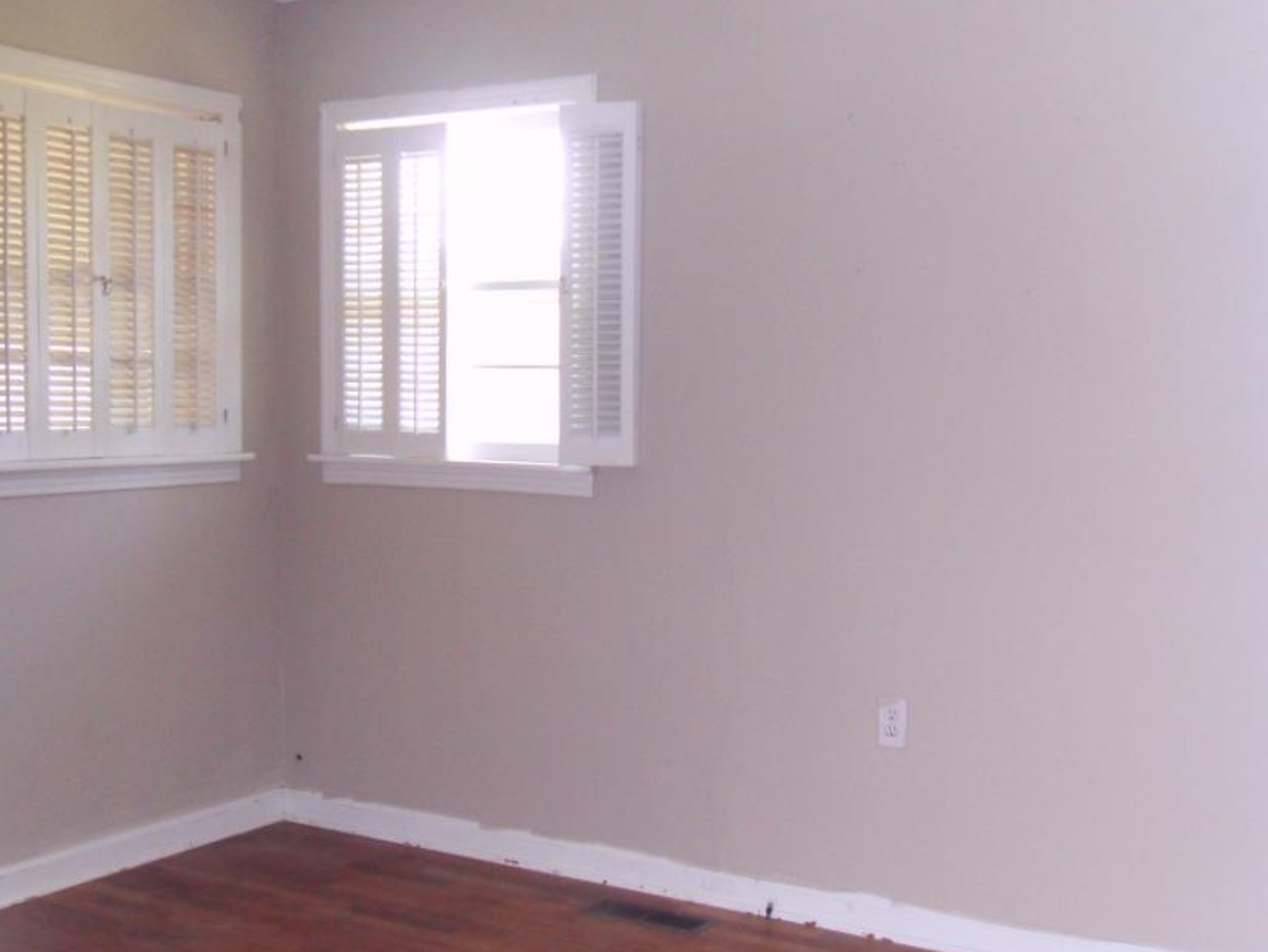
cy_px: 544
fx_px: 1575
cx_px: 687
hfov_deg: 43.8
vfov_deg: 33.6
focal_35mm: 43
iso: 480
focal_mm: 6.3
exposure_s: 1/45
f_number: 3.5
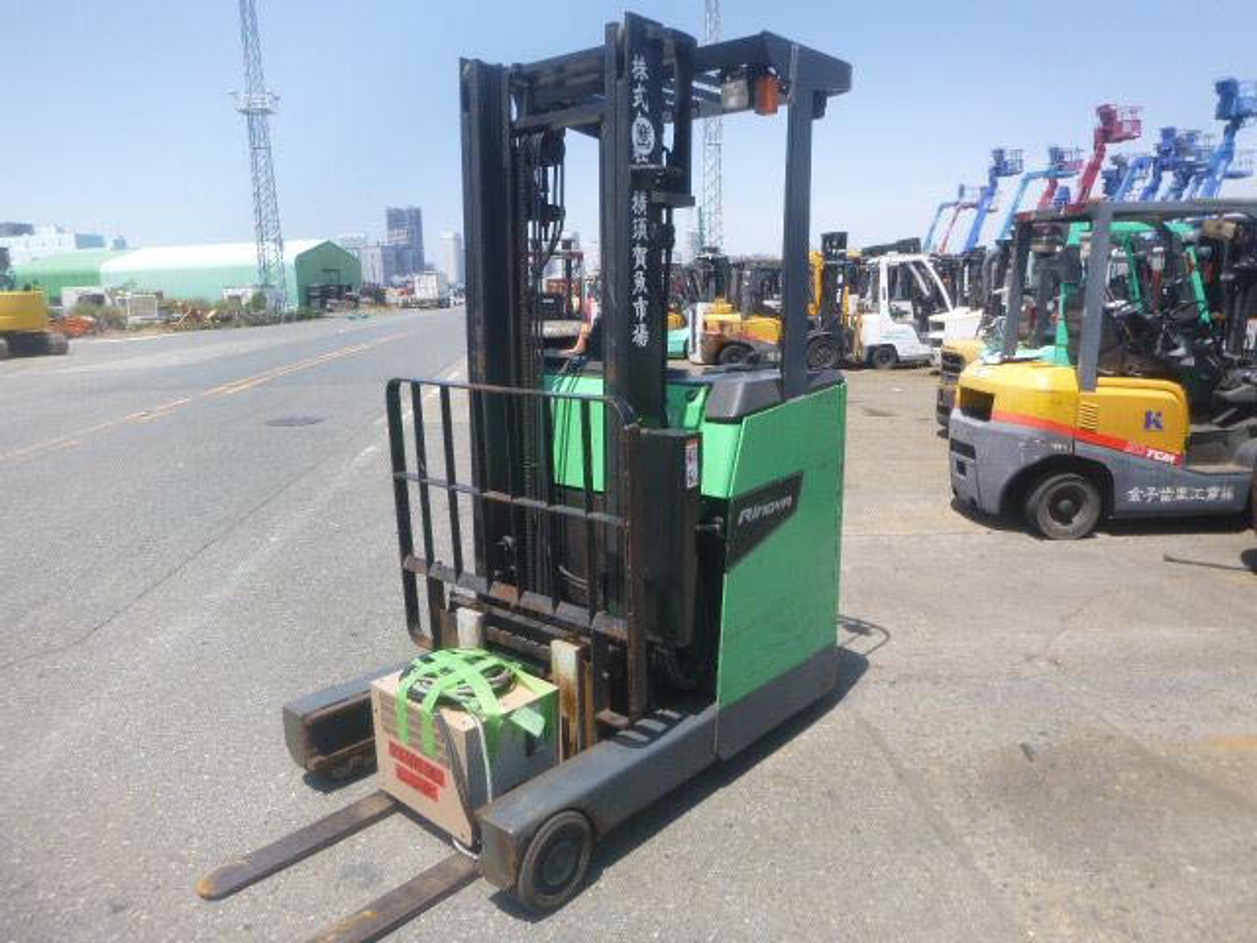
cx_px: 628
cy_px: 472
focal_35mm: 25
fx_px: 908
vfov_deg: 54.9
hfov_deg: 69.4
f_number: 9
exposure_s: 1/320
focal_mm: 4.5
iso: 100
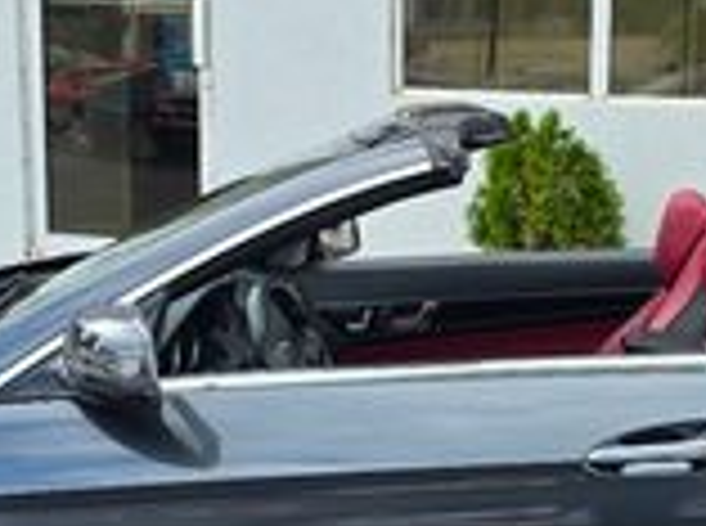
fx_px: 1913
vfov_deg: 15.5
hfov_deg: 20.7
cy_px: 445
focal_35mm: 94
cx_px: 553
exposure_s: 1/180
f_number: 1.7
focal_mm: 6.3
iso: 16
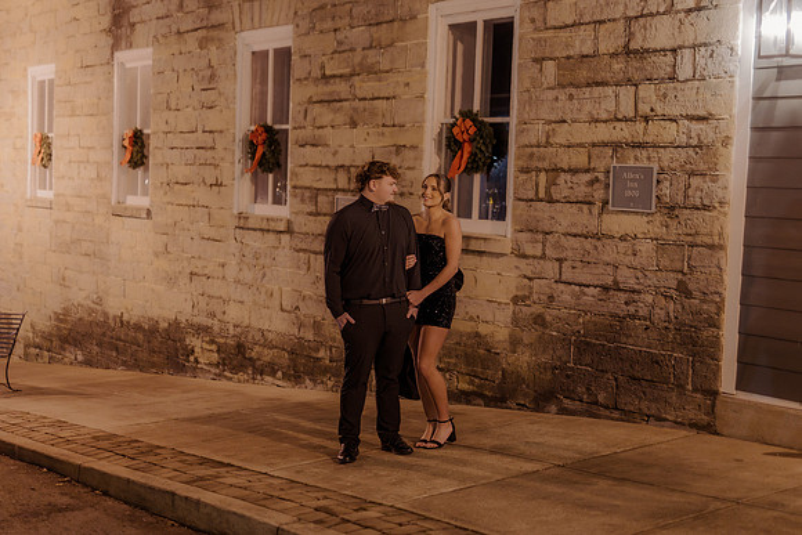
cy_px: 267
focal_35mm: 53
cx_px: 387
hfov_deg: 37.4
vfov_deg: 25.5
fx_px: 1183
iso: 2500
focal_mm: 50
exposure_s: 1/125
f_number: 1.4
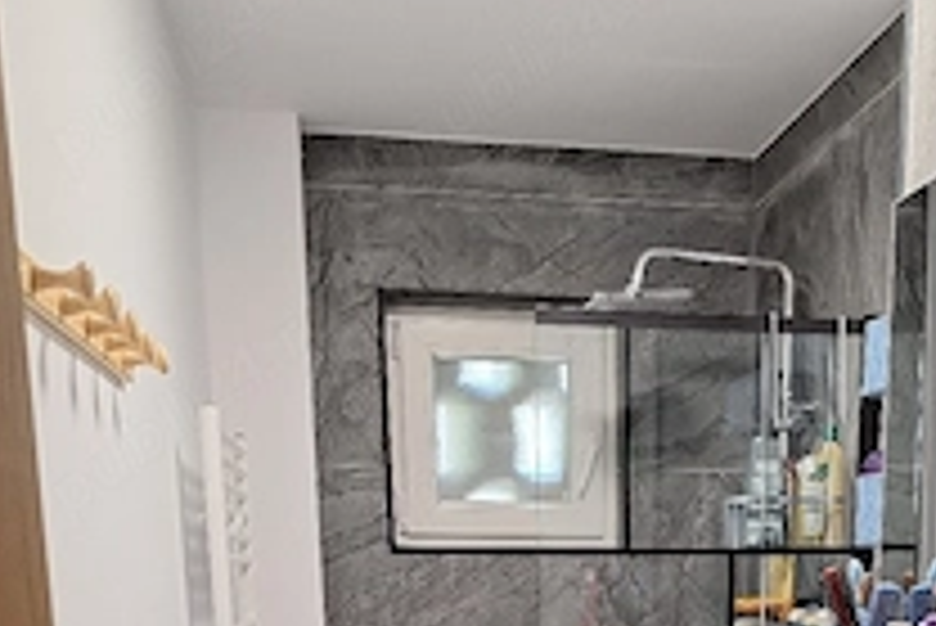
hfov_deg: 42.1
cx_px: 634
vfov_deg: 25.3
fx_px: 1197
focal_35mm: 46
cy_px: 811
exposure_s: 1/50
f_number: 1.8
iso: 100
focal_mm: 5.54
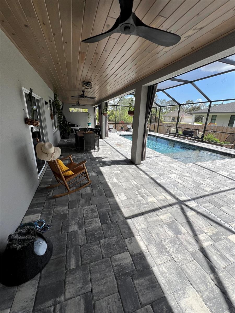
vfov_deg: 106.2
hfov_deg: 89.9
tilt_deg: -16.5
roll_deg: -2.7
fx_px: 118
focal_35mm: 13
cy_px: 156
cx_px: 118
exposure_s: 1/853
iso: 32
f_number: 1.8
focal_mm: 1.57
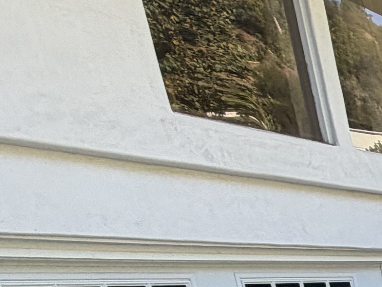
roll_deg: +1.5
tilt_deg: -15.6
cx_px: 949
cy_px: 489
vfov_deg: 17.5
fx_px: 784
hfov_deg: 14.6
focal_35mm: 71
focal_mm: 2.22
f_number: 2.2
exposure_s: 1/192
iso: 50
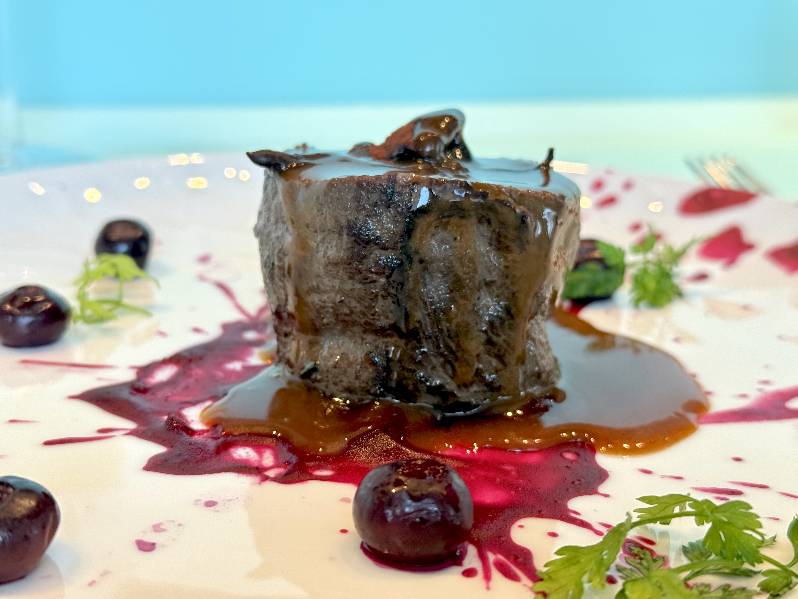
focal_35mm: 48
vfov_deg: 30.3
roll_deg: -2.5
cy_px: 300
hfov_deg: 39.7
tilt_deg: -19.0
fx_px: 1107
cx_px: 399
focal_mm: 6.76
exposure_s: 1/61
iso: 200
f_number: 1.78
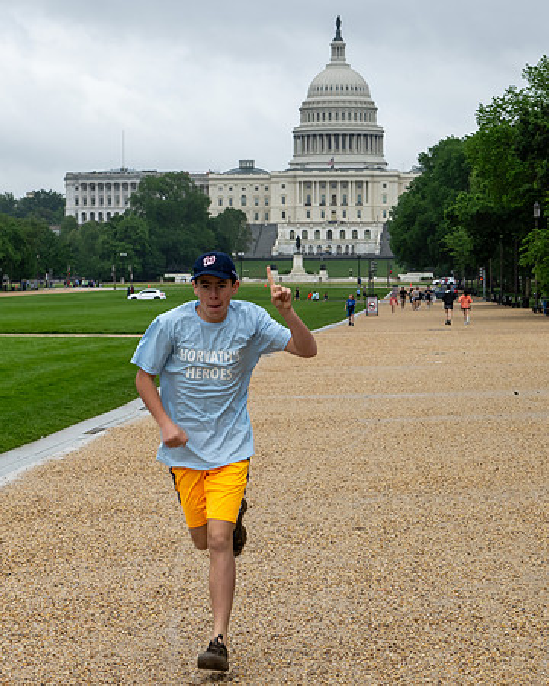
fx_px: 2345
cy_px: 343
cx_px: 331
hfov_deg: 13.3
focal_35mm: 115
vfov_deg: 16.6
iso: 360
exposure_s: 1/250
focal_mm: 55
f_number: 10
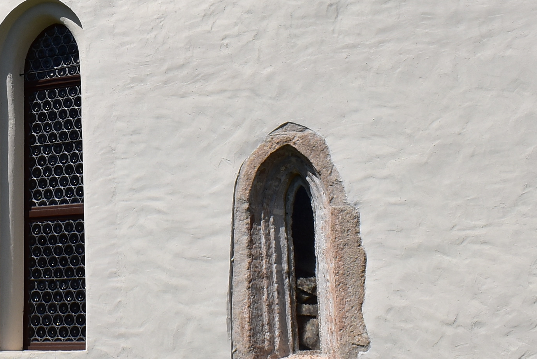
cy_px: -27
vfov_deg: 15.2
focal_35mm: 88
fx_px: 1313
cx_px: 12
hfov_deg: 22.3
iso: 200
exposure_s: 1/500
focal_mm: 18
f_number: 11
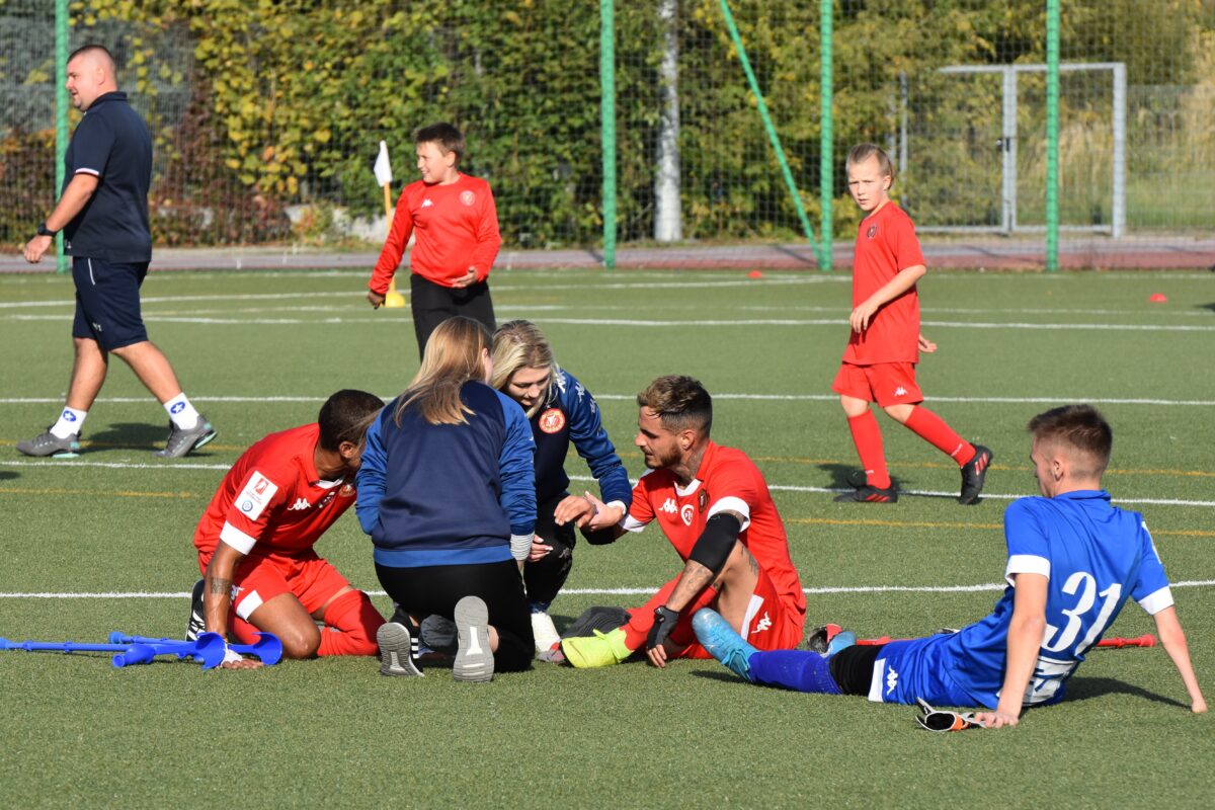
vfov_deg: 6.3
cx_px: 608
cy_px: 405
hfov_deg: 9.5
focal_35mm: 218
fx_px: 7340
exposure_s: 1/1000
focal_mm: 145
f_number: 8
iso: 400
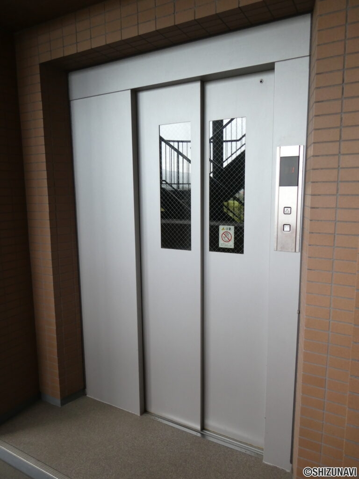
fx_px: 332
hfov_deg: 56.8
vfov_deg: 71.6
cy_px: 240
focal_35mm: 24
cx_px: 180
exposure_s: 1/60
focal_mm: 4.3
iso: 160
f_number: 3.3
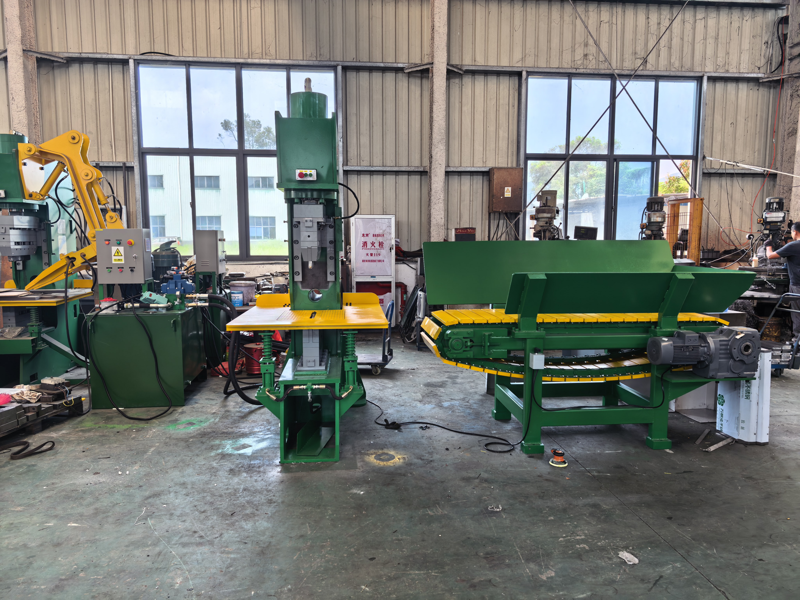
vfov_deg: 56.8
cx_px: 400
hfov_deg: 71.6
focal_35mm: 24
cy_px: 300
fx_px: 555
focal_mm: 6.98
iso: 50
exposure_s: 1/368
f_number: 2
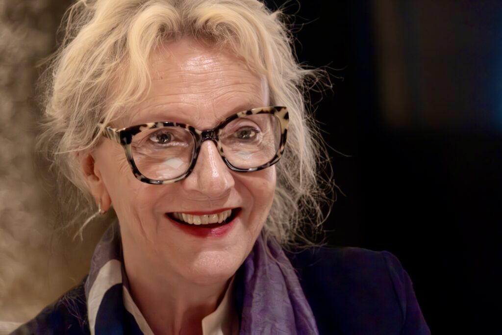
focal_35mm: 261
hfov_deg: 7.9
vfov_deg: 5.3
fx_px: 3640
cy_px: 168
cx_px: 251
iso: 10000
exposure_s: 1/80
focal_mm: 174.3
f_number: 5.6
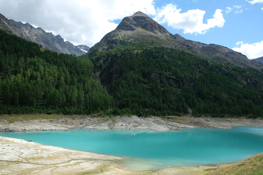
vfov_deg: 47.9
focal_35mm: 27
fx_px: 197
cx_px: 132
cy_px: 88
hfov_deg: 67.4
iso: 320
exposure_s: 1/500
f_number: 7.1
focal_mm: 18
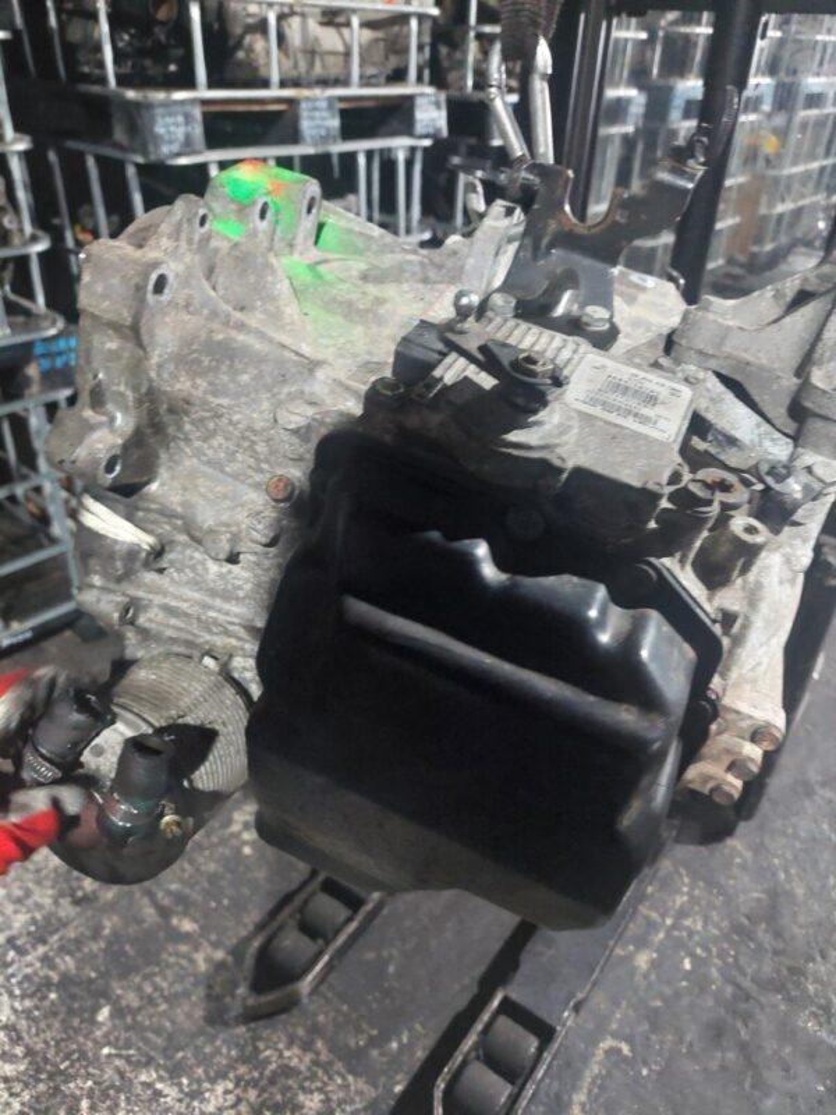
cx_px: 418
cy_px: 558
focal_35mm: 25
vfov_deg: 69.4
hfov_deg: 54.9
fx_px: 805
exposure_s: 1/25
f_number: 1.8
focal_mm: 5.23
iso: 640
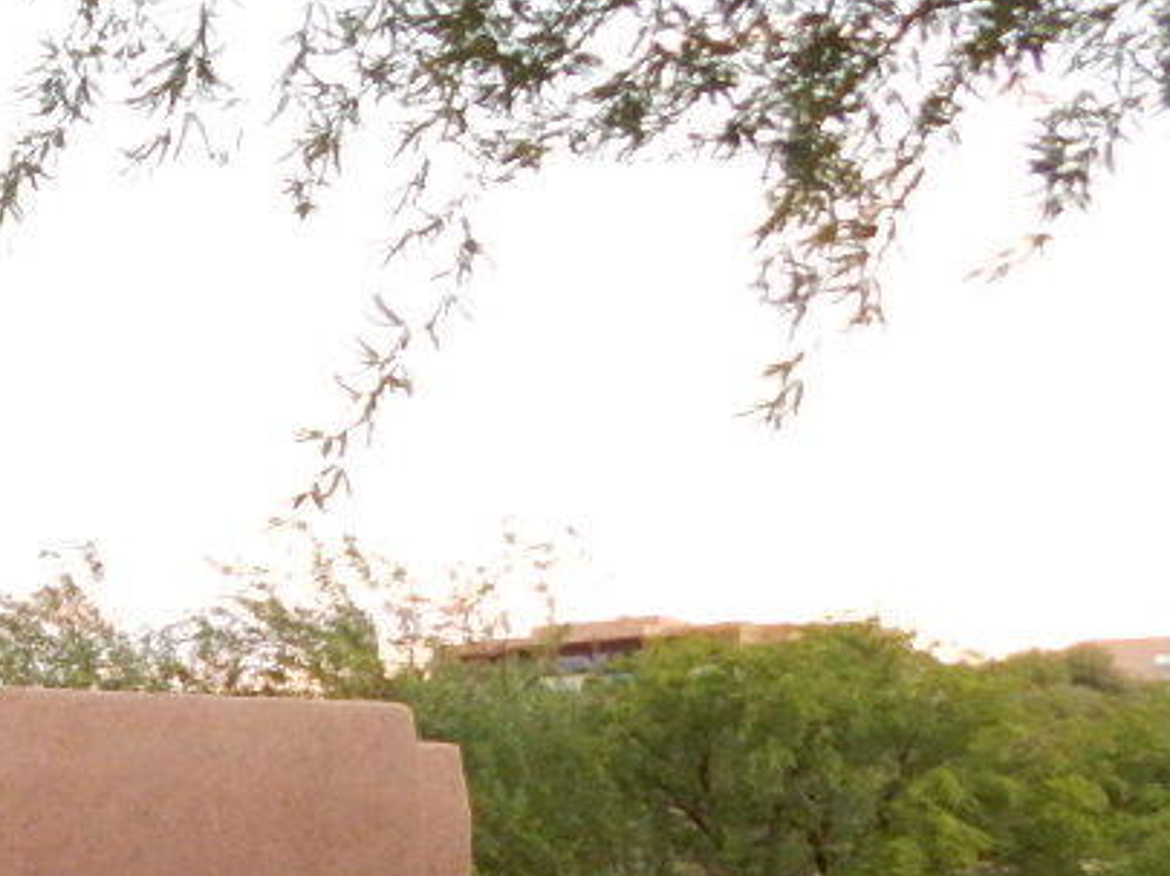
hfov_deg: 18.6
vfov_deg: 15.8
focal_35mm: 87
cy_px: 1255
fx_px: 2938
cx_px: -794
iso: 250
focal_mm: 4
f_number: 3
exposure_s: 1/30
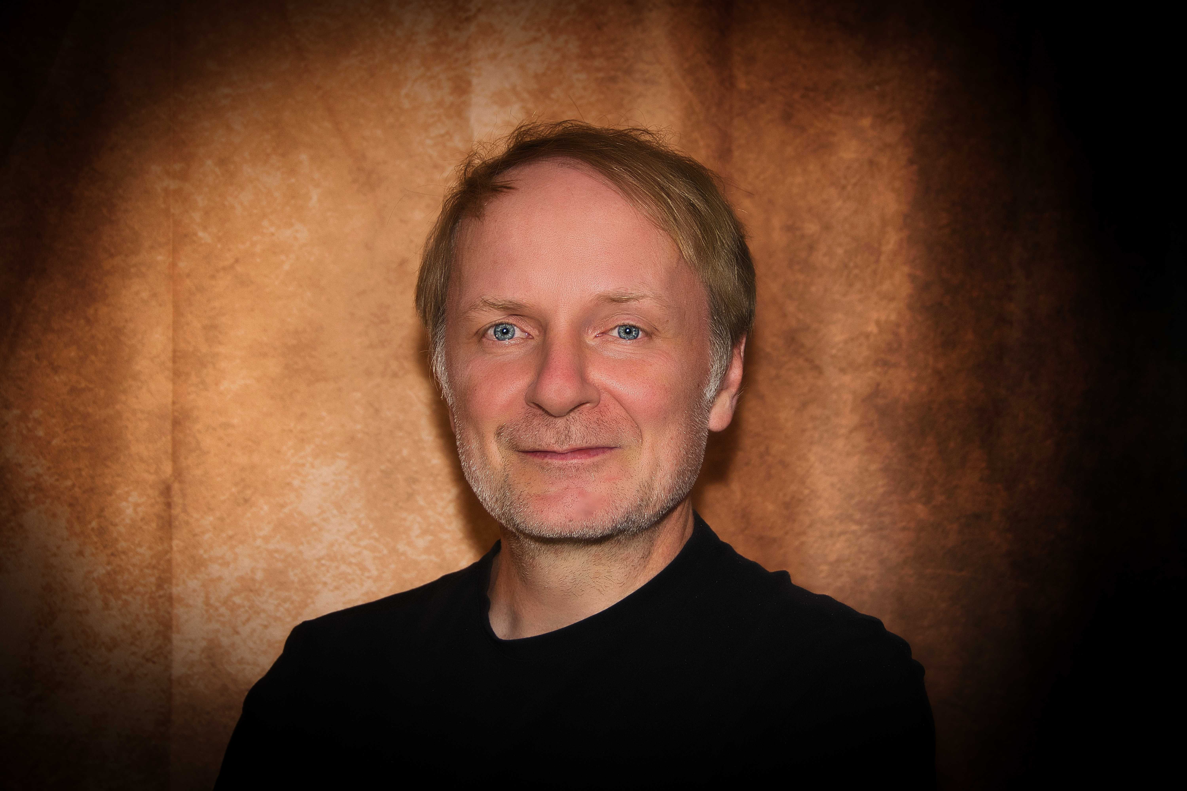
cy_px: 396
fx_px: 2374
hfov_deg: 28.1
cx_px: 594
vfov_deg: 18.9
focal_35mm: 72
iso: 200
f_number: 4.5
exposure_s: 1/60
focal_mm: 48
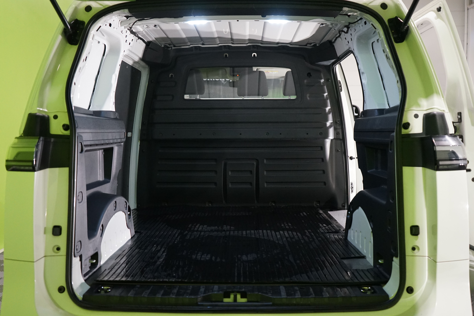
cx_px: 237
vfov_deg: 35.1
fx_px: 500
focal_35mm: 38
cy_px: 158
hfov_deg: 50.7
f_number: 4
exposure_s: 1/160
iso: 4000
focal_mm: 38
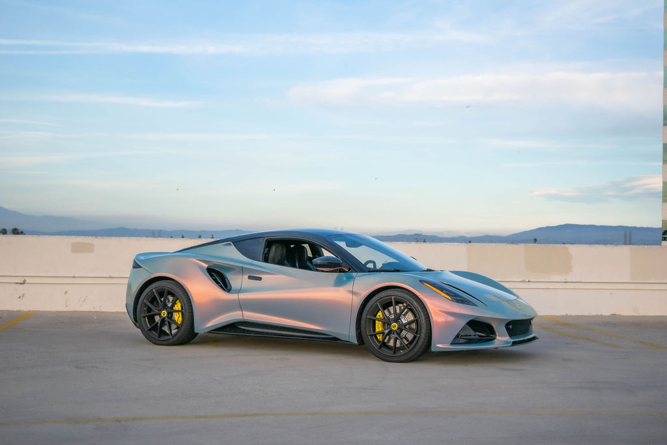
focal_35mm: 57
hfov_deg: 35.0
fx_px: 1056
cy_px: 222
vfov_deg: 23.8
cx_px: 334
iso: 400
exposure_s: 1/1250
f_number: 5
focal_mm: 38
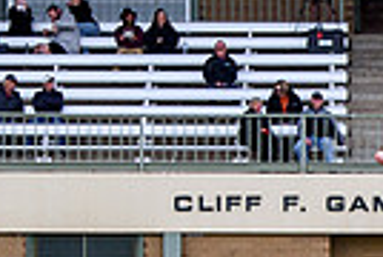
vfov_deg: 3.0
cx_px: 569
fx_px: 4819
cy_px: 452
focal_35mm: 452
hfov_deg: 4.5
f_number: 4.5
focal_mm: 31
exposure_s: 1/400
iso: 100
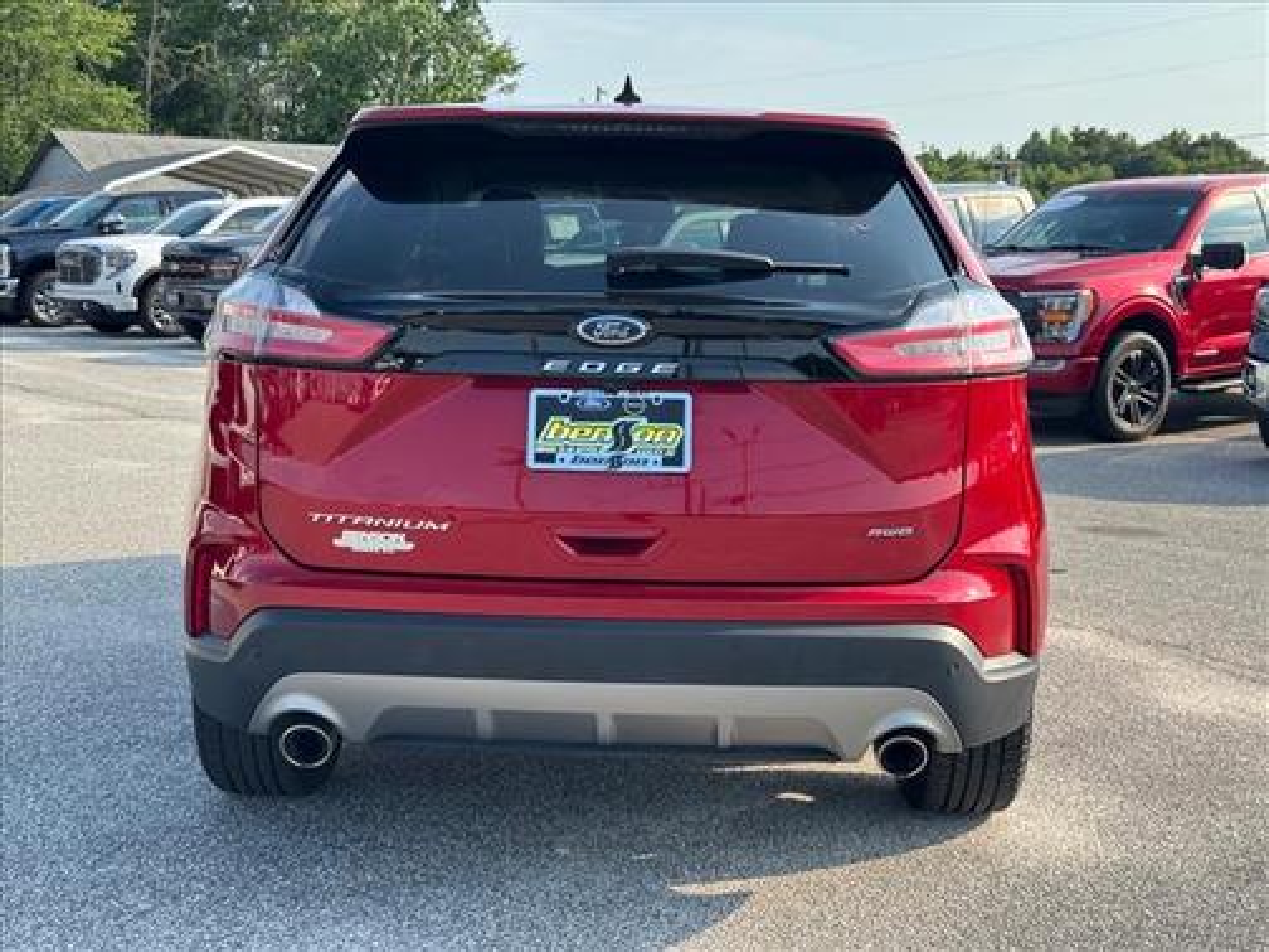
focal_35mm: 48
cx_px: 634
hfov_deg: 39.7
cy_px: 476
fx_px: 1760
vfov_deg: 30.3
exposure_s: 1/1094
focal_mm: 6.76
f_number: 1.78
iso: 64
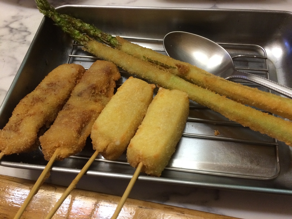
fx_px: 245
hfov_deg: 61.7
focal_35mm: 29
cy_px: 110
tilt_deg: -60.1
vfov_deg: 48.2
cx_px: 146
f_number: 2.2
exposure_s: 1/24
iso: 320
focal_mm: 4.15
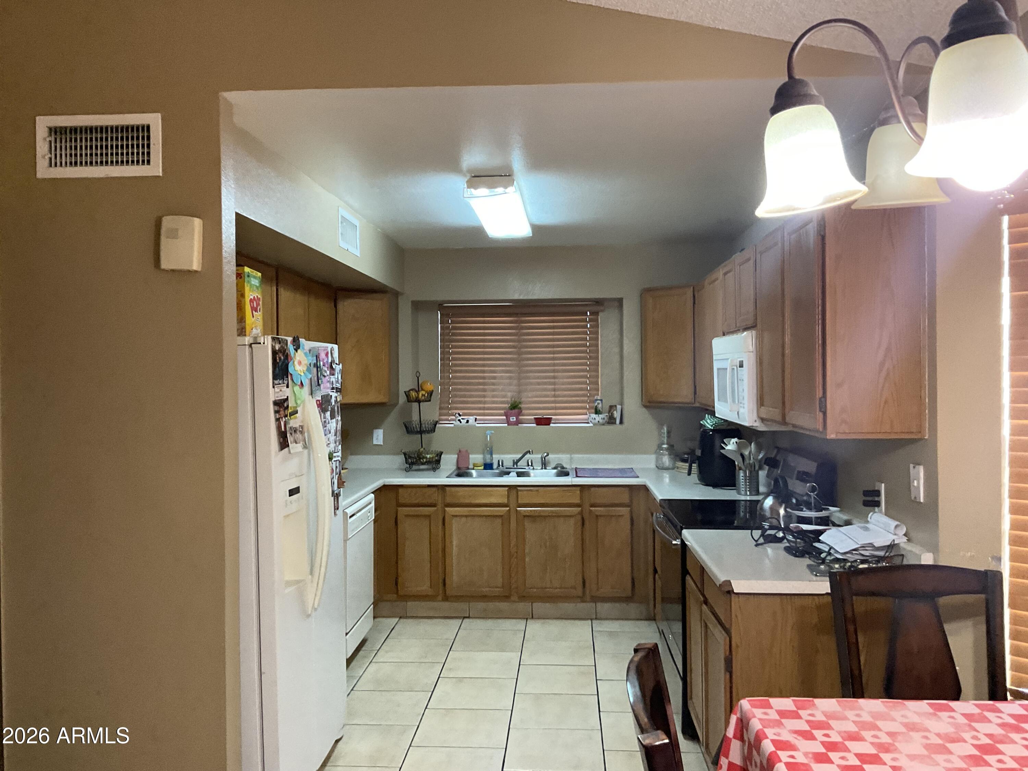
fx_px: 861
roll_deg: +0.2
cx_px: 514
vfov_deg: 48.2
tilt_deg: -2.3
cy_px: 386
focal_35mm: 29
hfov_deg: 61.7
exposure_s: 1/60
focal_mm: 3
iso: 250
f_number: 1.8
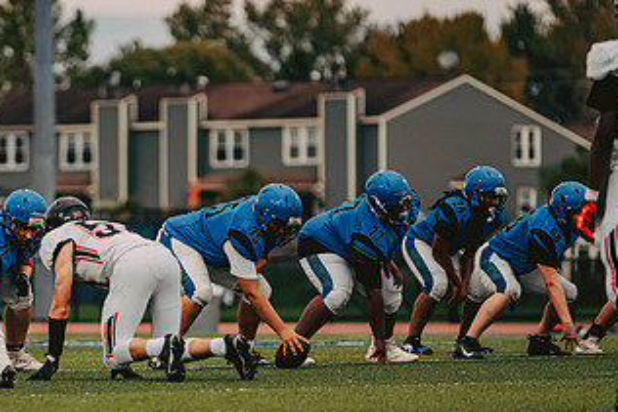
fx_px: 6303
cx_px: 119
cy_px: 253
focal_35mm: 367
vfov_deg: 3.7
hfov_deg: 5.6
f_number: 2.8
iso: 800
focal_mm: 200
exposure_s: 1/500
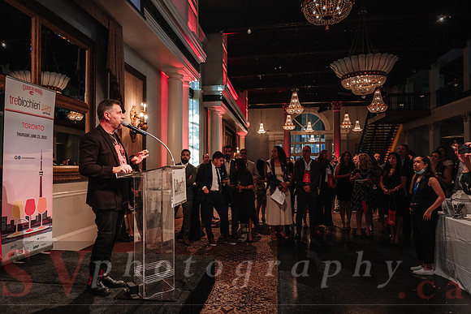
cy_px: 167
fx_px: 362
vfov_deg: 46.9
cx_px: 220
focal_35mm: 28
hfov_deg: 66.0
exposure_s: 1/60
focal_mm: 17.4
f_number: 5
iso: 800
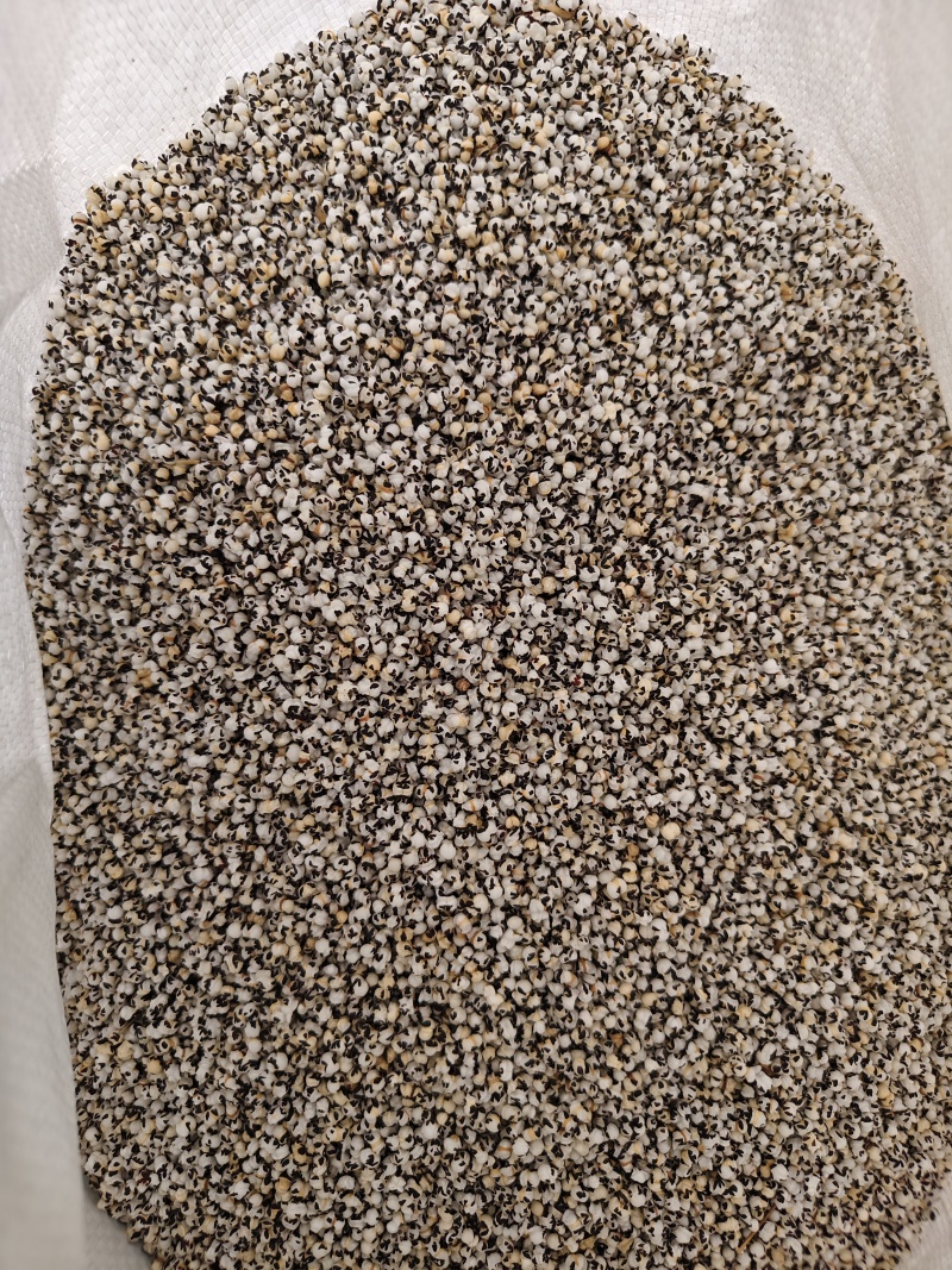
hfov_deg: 58.9
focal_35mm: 23
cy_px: 635
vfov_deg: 73.9
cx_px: 476
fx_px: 844
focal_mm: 5.56
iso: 491
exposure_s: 1/50
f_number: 1.88
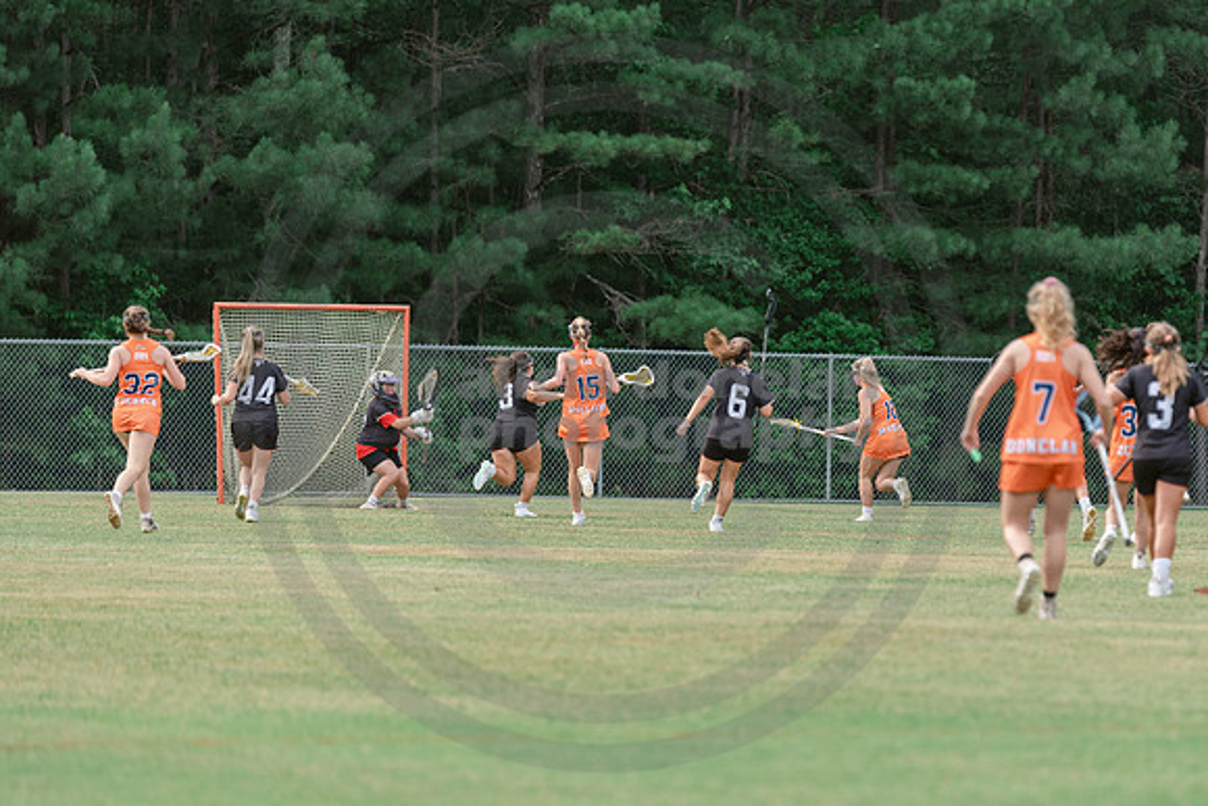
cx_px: 848
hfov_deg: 7.3
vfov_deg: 4.9
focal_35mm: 281
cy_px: 422
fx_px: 9427
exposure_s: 1/640
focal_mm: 200
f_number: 3.2
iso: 250
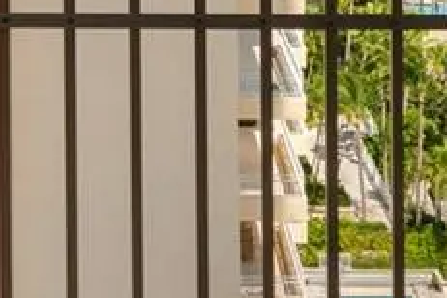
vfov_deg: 12.5
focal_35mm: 97
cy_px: -288
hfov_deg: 21.0
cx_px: 170
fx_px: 1204
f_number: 11
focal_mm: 14
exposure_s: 1/400
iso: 320
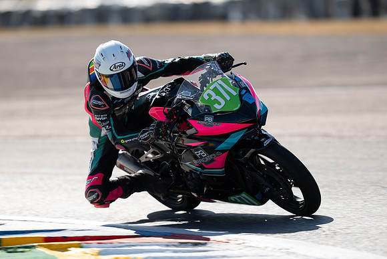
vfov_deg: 3.3
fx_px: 4483
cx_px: 185
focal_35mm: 417
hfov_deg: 4.9
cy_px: 124
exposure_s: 1/500
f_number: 3.5
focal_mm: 400
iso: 80
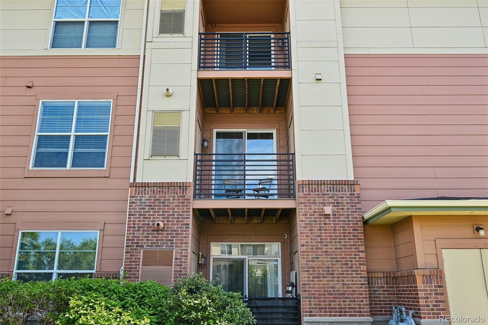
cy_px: 162
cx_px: 244
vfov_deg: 43.6
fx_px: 407
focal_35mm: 30
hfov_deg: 61.9
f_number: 10
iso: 110
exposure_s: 1/30
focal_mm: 30
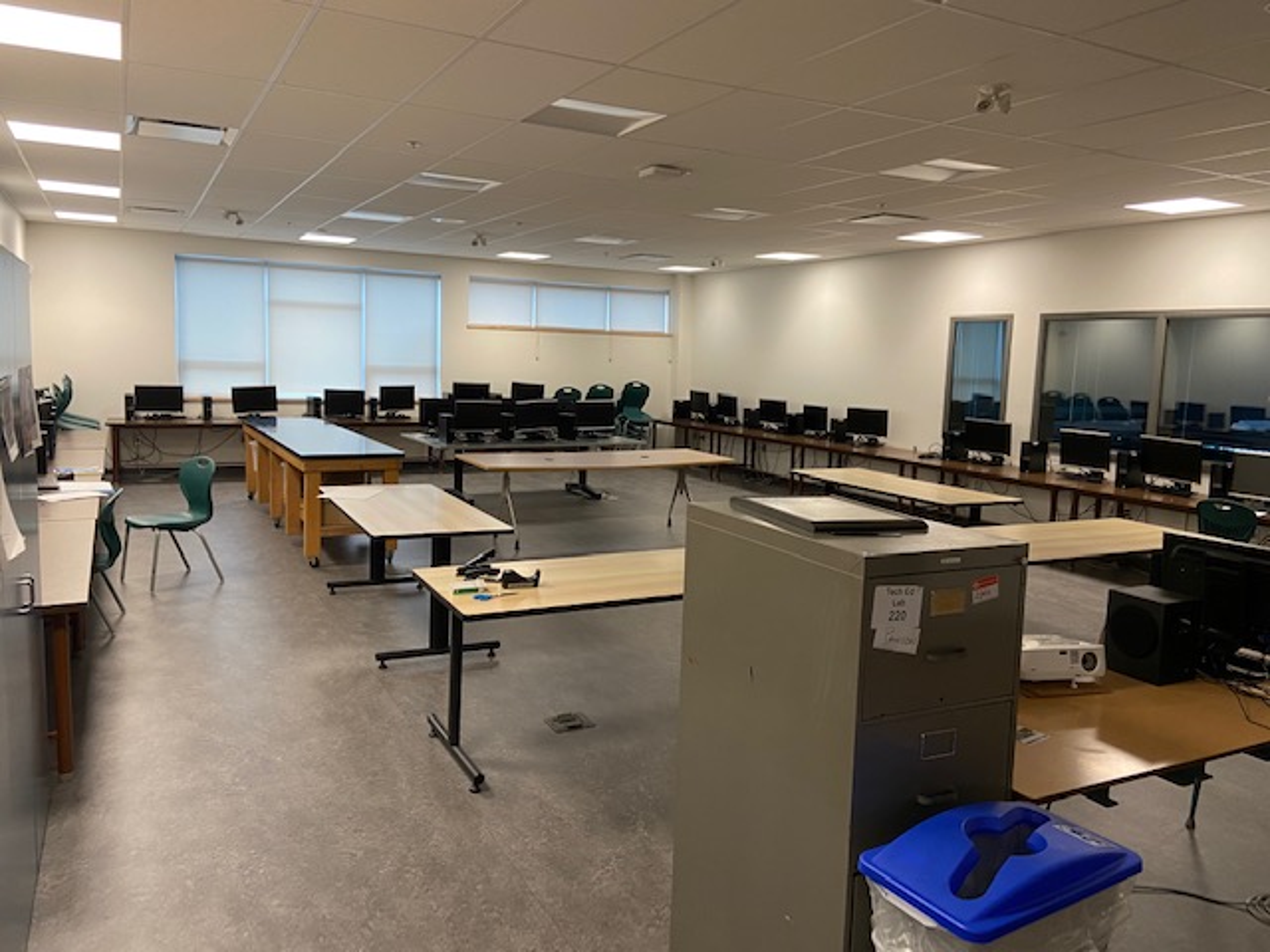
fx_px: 954
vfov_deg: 53.1
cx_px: 635
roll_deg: -1.6
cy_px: 476
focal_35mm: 26
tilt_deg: -6.7
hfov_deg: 67.3
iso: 125
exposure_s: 1/66
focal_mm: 4.25
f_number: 1.8
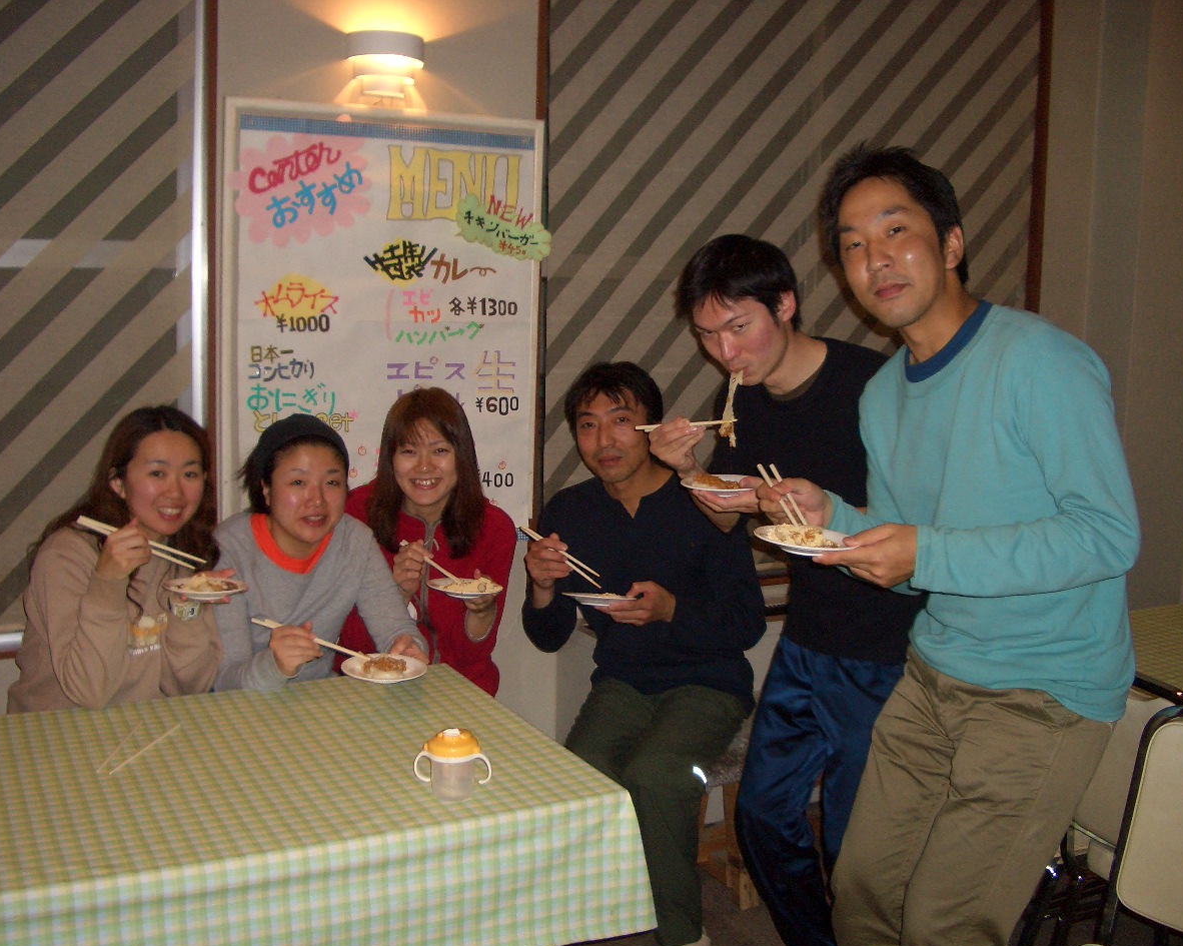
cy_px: 480
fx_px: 1295
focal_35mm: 37
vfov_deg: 40.1
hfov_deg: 49.1
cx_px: 572
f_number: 2.6
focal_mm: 5.8
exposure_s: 1/60
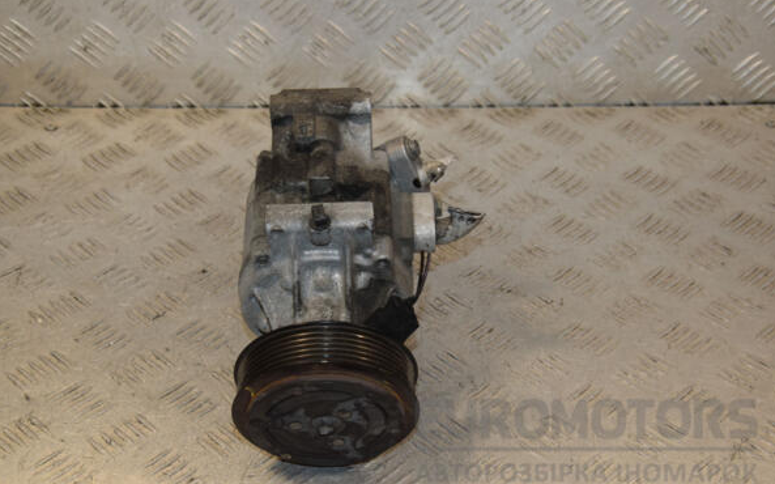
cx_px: 391
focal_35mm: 65
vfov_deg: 20.0
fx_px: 1372
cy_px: 245
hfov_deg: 31.5
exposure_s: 1/200
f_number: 7.1
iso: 800
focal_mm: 42
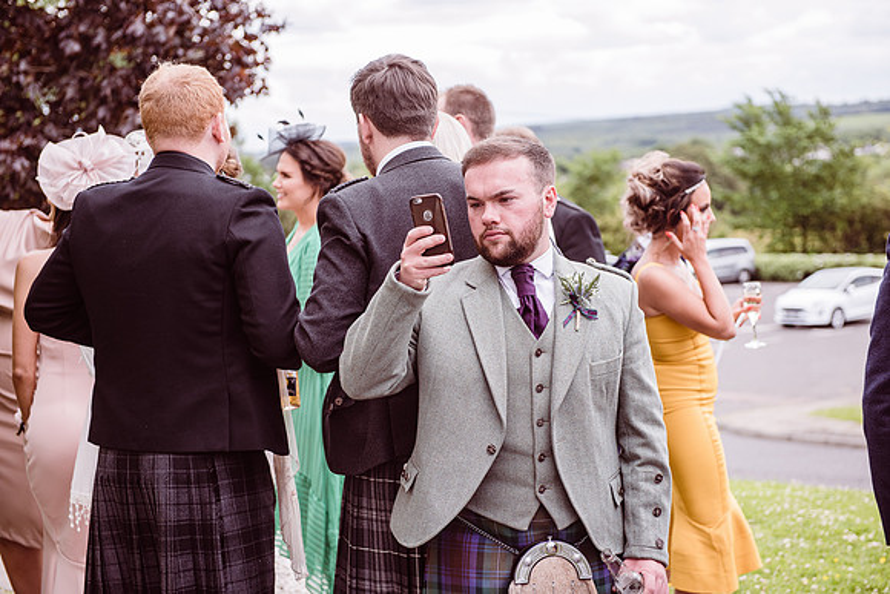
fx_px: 1632
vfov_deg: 20.6
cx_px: 445
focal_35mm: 66
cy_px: 297
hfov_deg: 30.5
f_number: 4.5
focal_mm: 66
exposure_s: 1/500
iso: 250
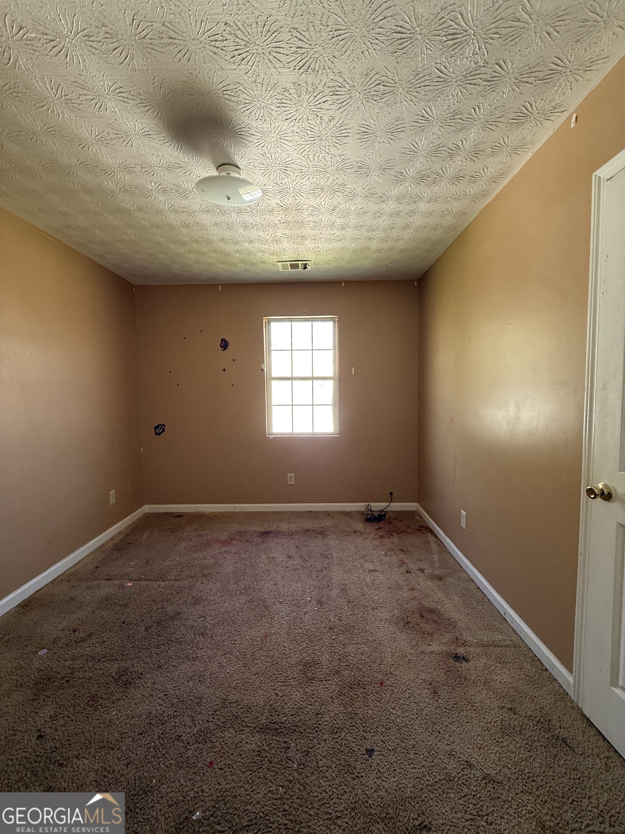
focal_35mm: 14
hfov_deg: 85.7
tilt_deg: -6.0
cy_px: 417
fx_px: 337
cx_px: 312
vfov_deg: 102.1
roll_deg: +1.0
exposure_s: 1/99
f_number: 2.2
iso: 125
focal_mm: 2.22
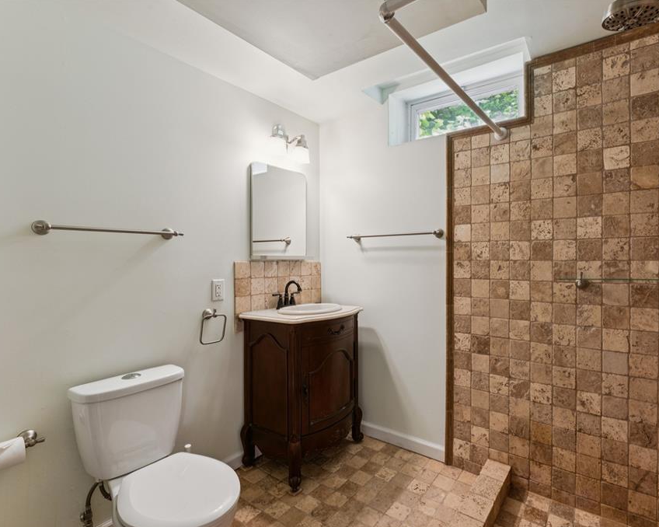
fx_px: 351
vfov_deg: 73.7
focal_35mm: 18
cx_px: 377
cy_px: 264
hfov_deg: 85.8
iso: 320
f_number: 13
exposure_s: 1/2.5
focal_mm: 15.9
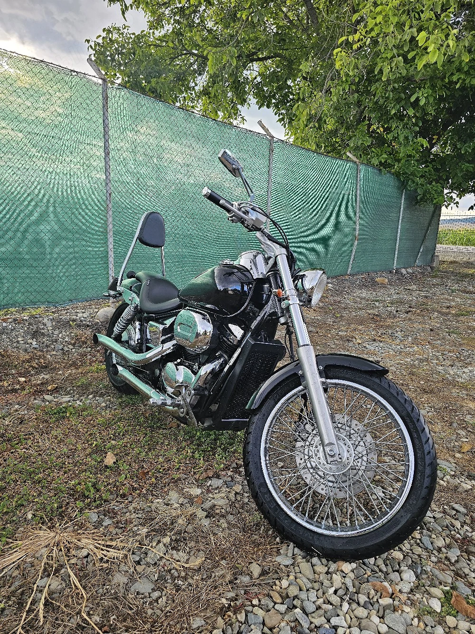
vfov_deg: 73.9
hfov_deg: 58.9
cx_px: 238
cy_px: 317
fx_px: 421
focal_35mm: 23
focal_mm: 6.3
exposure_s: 1/182
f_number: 1.7
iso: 50
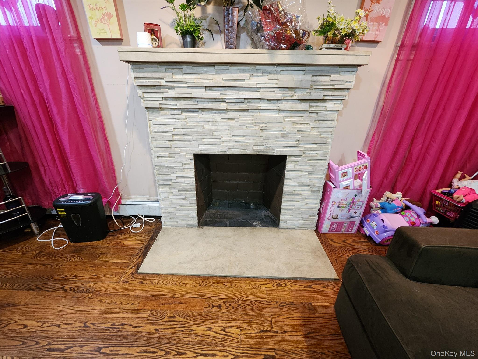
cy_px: 180
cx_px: 239
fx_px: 180
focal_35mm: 13
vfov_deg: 89.9
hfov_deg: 106.2
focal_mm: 2.2
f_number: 2.2
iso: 500
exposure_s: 1/30
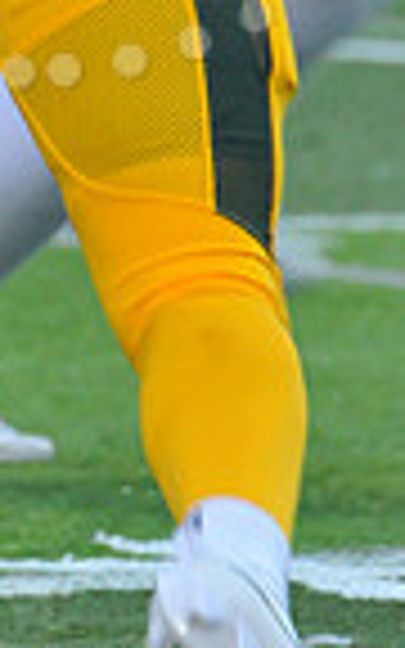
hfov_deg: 0.7
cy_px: -464
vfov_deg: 1.1
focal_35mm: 1841
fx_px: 32512
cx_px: 18
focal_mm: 450
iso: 6400
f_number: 11
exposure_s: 1/200
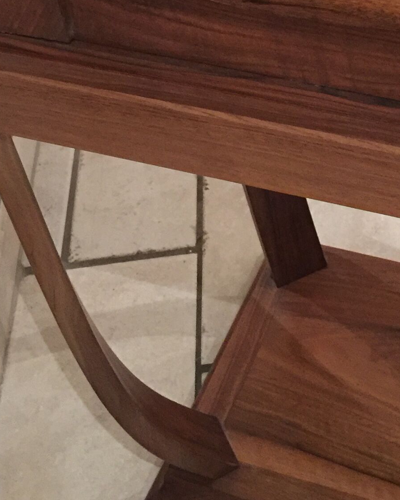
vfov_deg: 21.8
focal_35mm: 82
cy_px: -74
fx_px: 1214
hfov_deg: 18.5
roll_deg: +6.3
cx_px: 346
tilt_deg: -36.2
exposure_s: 1/8
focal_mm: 4.15
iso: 160
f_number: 2.2
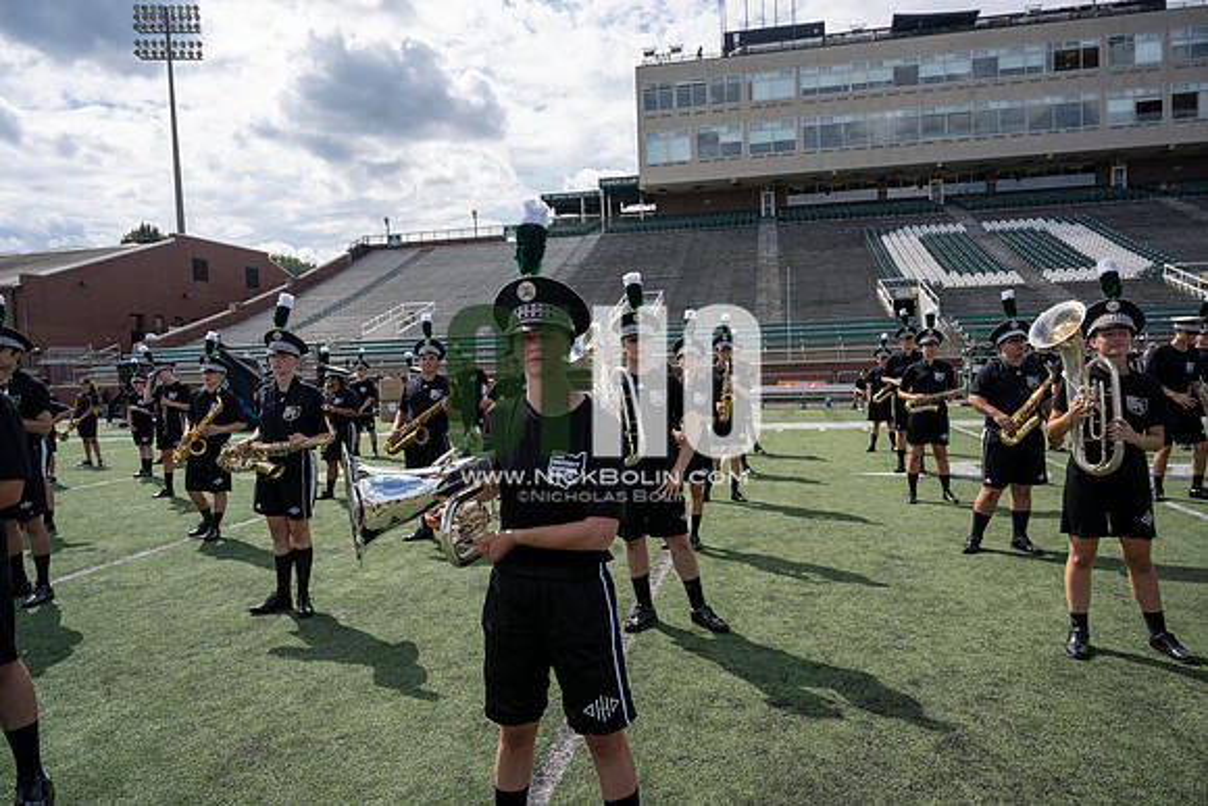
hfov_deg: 73.7
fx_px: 805
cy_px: 403
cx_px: 604
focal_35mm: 24
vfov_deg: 53.2
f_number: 5
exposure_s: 1/1600
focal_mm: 24
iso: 200
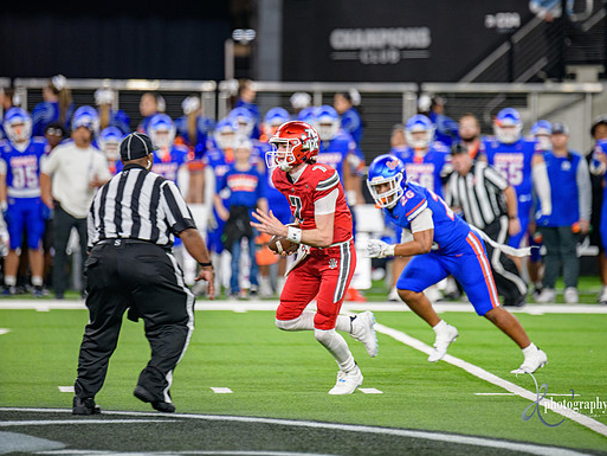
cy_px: 228
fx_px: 5718
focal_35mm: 326
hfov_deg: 6.1
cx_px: 299
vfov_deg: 4.6
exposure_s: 1/400
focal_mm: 300
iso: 1000
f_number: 2.8
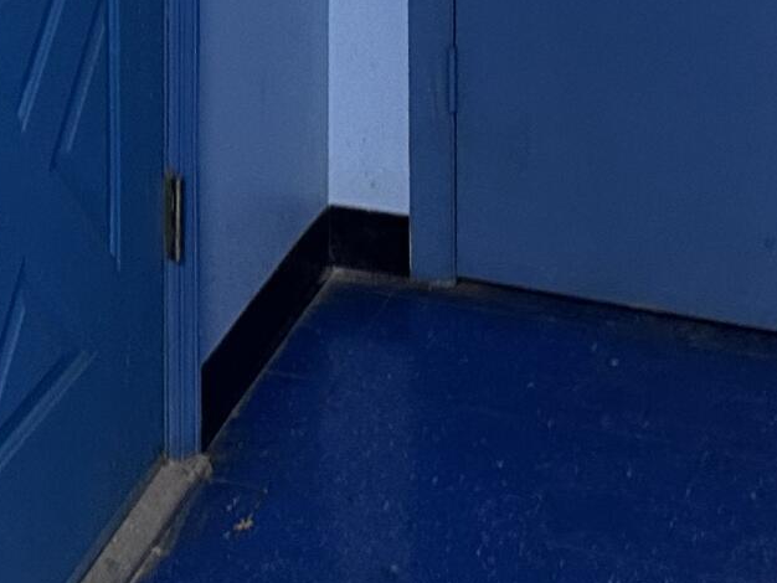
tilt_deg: -8.3
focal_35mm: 115
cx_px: -182
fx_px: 2582
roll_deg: +2.1
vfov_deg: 12.1
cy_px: -357
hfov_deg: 16.3
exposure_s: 1/60
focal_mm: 6.86
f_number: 1.78
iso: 200
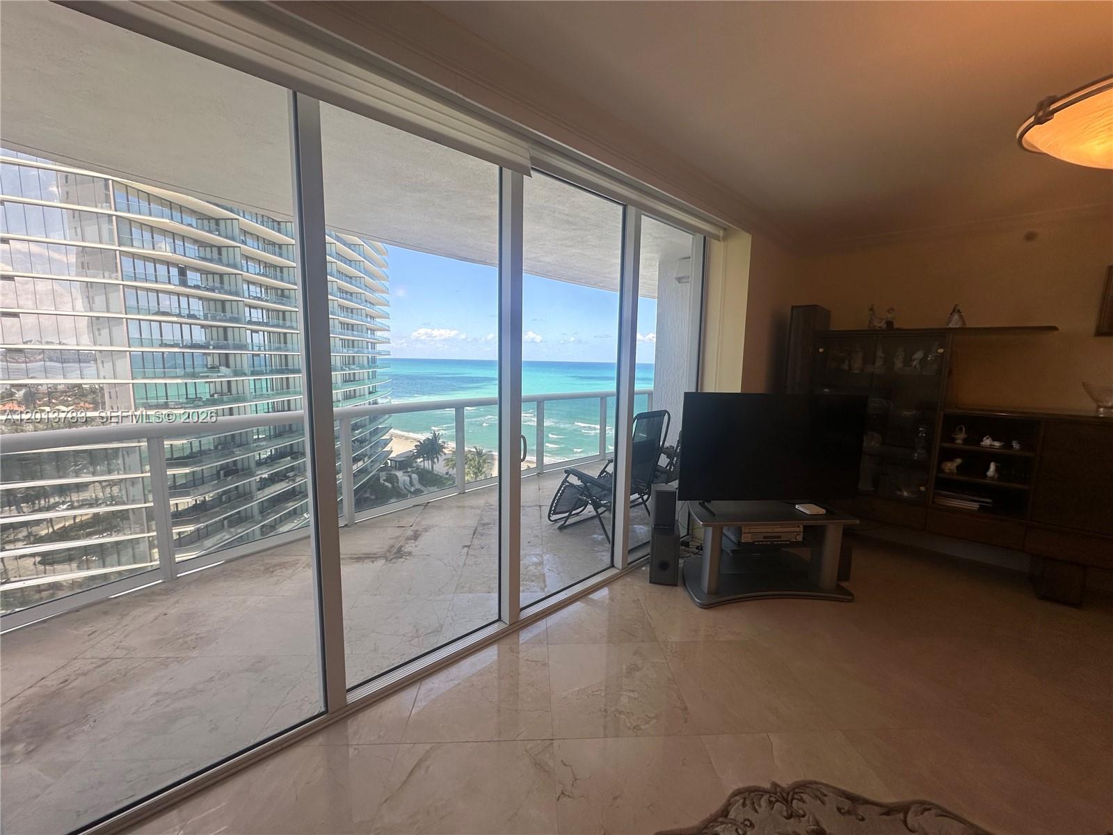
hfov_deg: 102.1
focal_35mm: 14
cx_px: 556
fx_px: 450
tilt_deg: -7.0
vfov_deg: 85.7
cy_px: 418
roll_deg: -0.9
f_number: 2.2
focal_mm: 2.22
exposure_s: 1/276
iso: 40
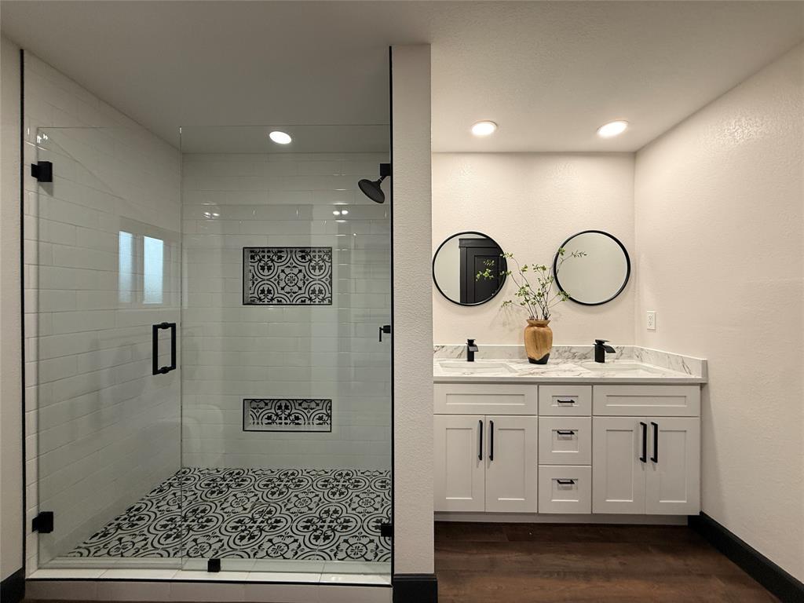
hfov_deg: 102.1
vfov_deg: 85.7
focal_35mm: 14
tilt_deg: -0.5
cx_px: 402
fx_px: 325
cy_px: 302
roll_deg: +0.3
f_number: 2.2
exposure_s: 1/120
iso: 200
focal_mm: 2.22
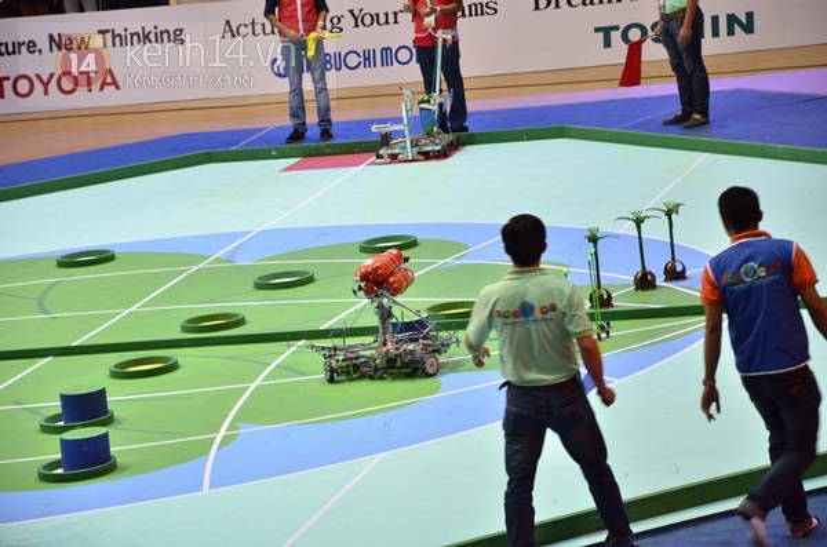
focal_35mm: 158
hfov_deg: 13.1
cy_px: 274
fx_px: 3610
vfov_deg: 8.7
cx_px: 414
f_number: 5.6
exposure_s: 1/60
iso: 1000
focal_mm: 105
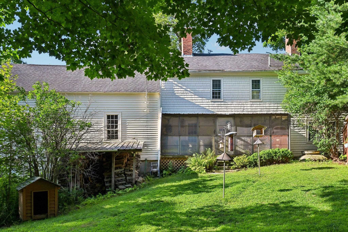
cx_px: 174
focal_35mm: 30
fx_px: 290
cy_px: 116
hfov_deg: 61.9
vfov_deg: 43.6
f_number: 8
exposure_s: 1/250
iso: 400
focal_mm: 30
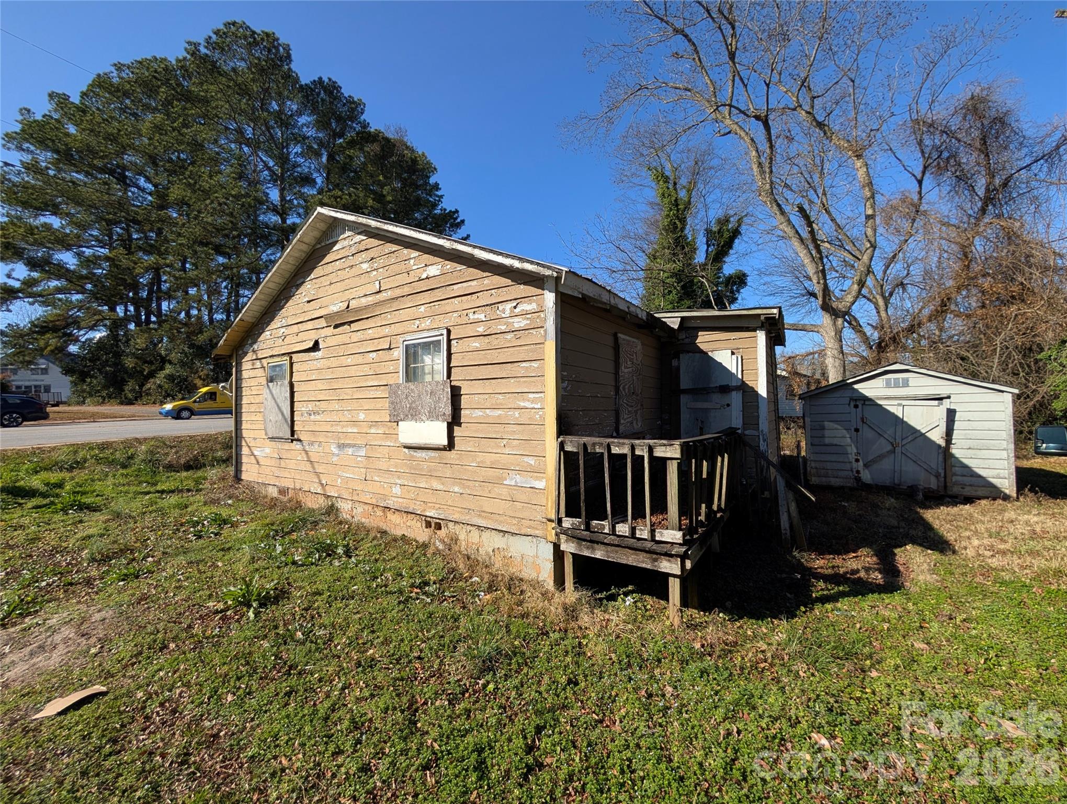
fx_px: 370
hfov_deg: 110.5
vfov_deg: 94.6
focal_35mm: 12
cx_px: 534
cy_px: 402
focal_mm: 2.02
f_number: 1.7
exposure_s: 1/2660
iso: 48
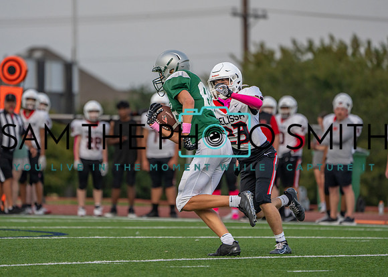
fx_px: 5289
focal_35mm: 480
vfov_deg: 3.0
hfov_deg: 4.2
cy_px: 139
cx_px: 174
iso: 1000
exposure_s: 1/1600
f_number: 5.6
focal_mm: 400
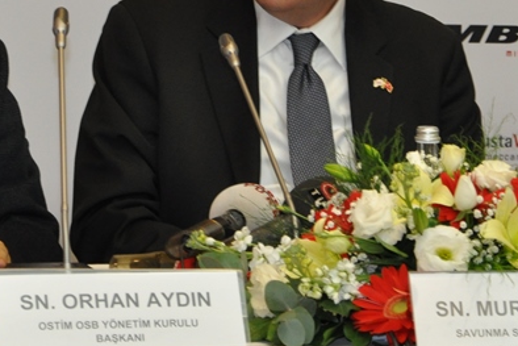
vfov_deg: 3.2
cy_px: 25
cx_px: 239
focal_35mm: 428
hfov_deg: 4.8
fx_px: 6160
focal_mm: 110
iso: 800
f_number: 5.6
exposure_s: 1/60
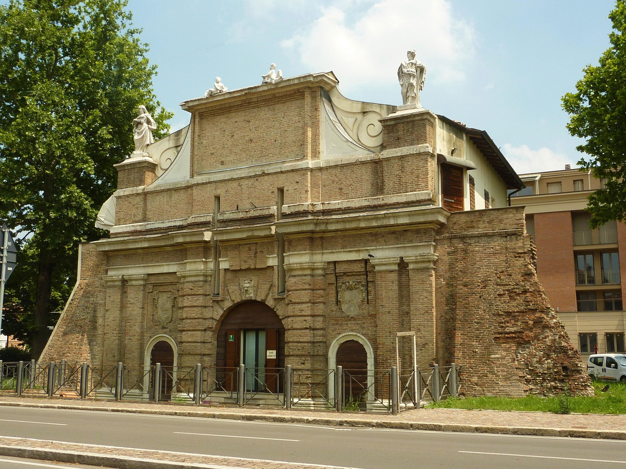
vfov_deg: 37.7
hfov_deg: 49.0
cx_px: 313
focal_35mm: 38
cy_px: 234
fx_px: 687
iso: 80
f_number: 4.5
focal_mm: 5.3
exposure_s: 1/500
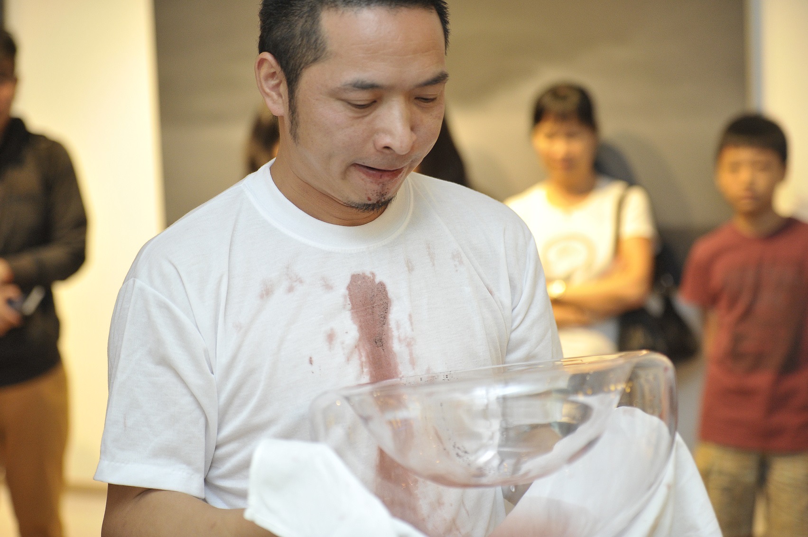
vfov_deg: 19.4
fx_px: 1570
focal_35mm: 70
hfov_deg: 28.9
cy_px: 268
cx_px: 404
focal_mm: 70
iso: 3200
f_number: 2.8
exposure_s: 1/200
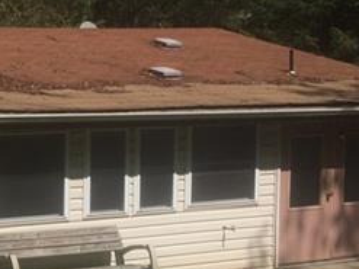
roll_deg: -0.9
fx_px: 974
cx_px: -187
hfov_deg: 18.4
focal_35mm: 94
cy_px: 145
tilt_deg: -6.2
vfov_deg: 15.7
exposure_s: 1/3165
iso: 32
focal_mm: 4.15
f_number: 2.2
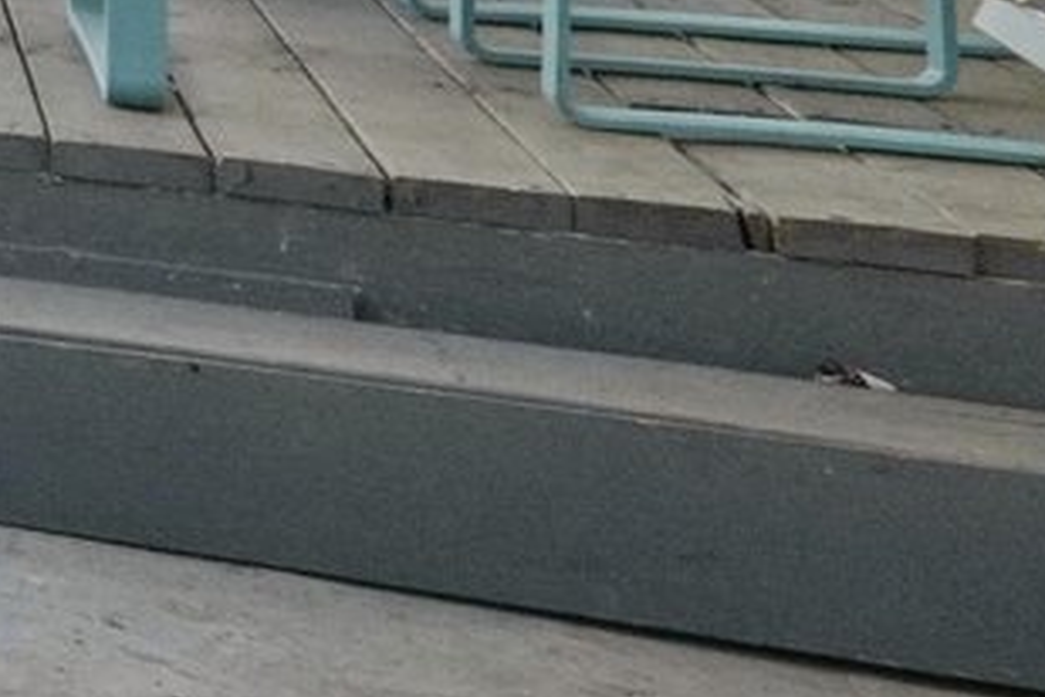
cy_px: -655
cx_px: -2127
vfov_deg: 11.7
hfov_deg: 11.2
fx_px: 3077
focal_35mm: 106
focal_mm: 16
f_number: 8
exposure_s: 1/200
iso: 400
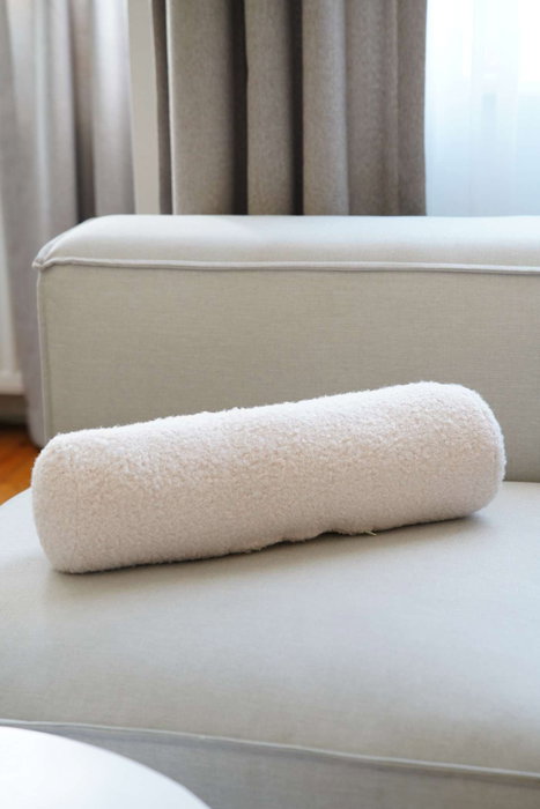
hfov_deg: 19.5
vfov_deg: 28.8
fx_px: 1574
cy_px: 404
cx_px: 270
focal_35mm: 70
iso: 2000
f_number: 4.5
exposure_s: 1/100
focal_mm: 70
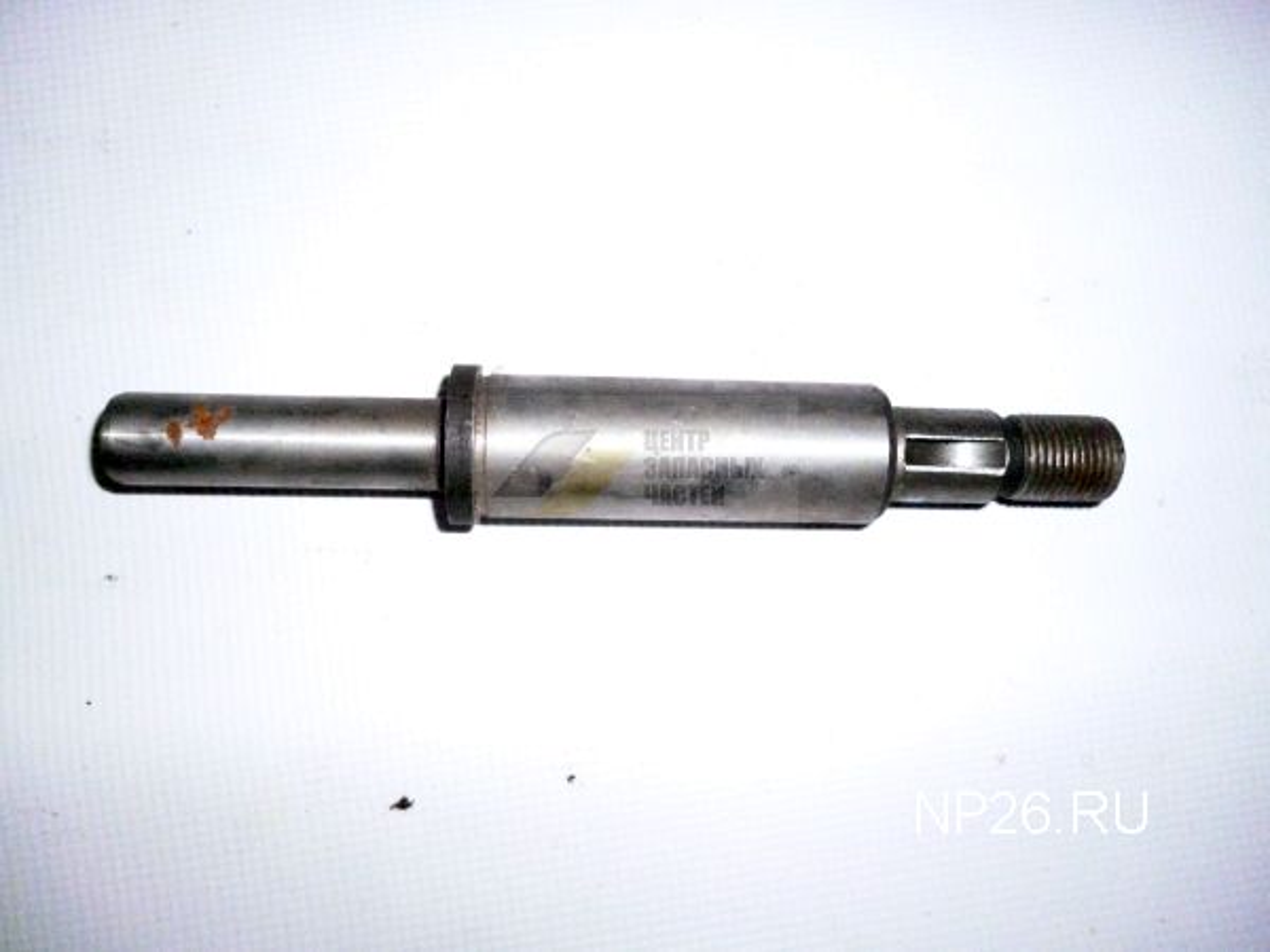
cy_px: 476
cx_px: 635
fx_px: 1027
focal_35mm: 28
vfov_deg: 49.7
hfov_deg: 63.4
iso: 1600
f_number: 3.1
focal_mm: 5
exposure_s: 1/60
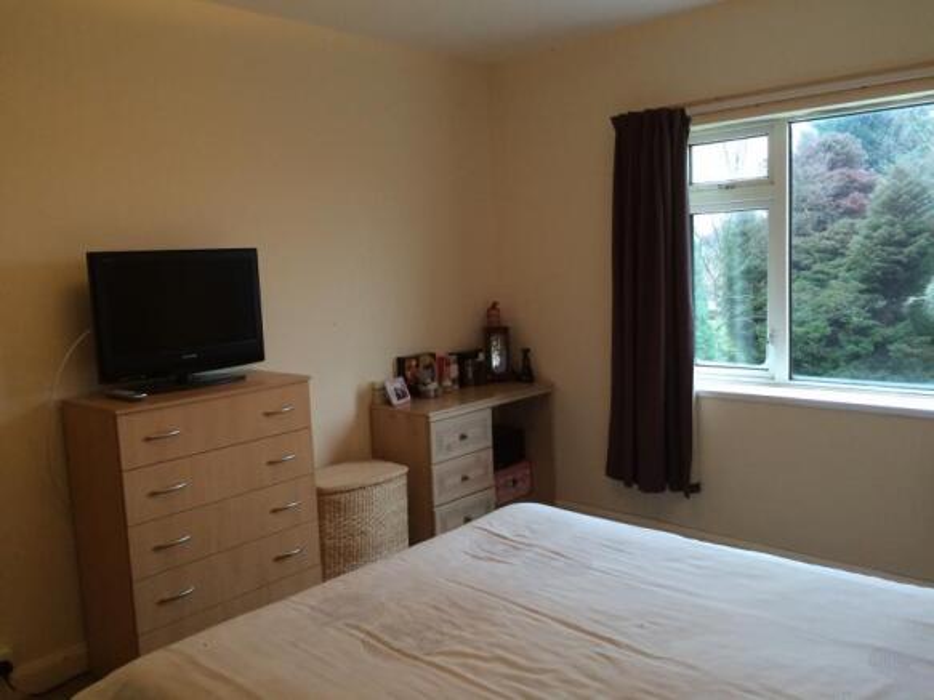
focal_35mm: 29
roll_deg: +2.7
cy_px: 350
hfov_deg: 61.7
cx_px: 467
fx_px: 782
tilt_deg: -7.6
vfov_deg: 48.2
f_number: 2.2
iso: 160
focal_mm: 4.15
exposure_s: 1/33
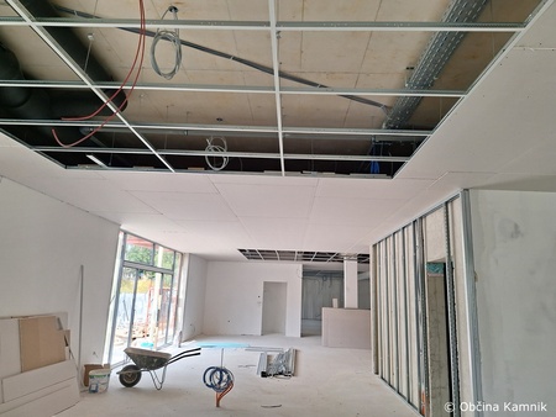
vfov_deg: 58.9
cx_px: 278
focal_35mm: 23
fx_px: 370
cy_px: 208
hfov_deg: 73.9
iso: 40
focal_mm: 5.54
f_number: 1.8
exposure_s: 1/234
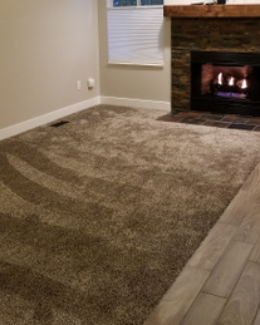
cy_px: 83
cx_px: 129
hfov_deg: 32.1
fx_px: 452
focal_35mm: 47
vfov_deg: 38.6
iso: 250
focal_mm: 4.25
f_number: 1.7
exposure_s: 1/30
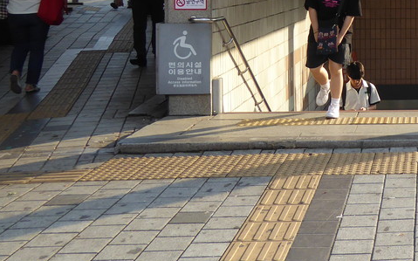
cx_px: 490
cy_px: -7
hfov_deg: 24.5
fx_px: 877
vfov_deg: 16.5
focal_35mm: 77
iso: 100
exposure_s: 1/200
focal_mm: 5
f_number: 3.5
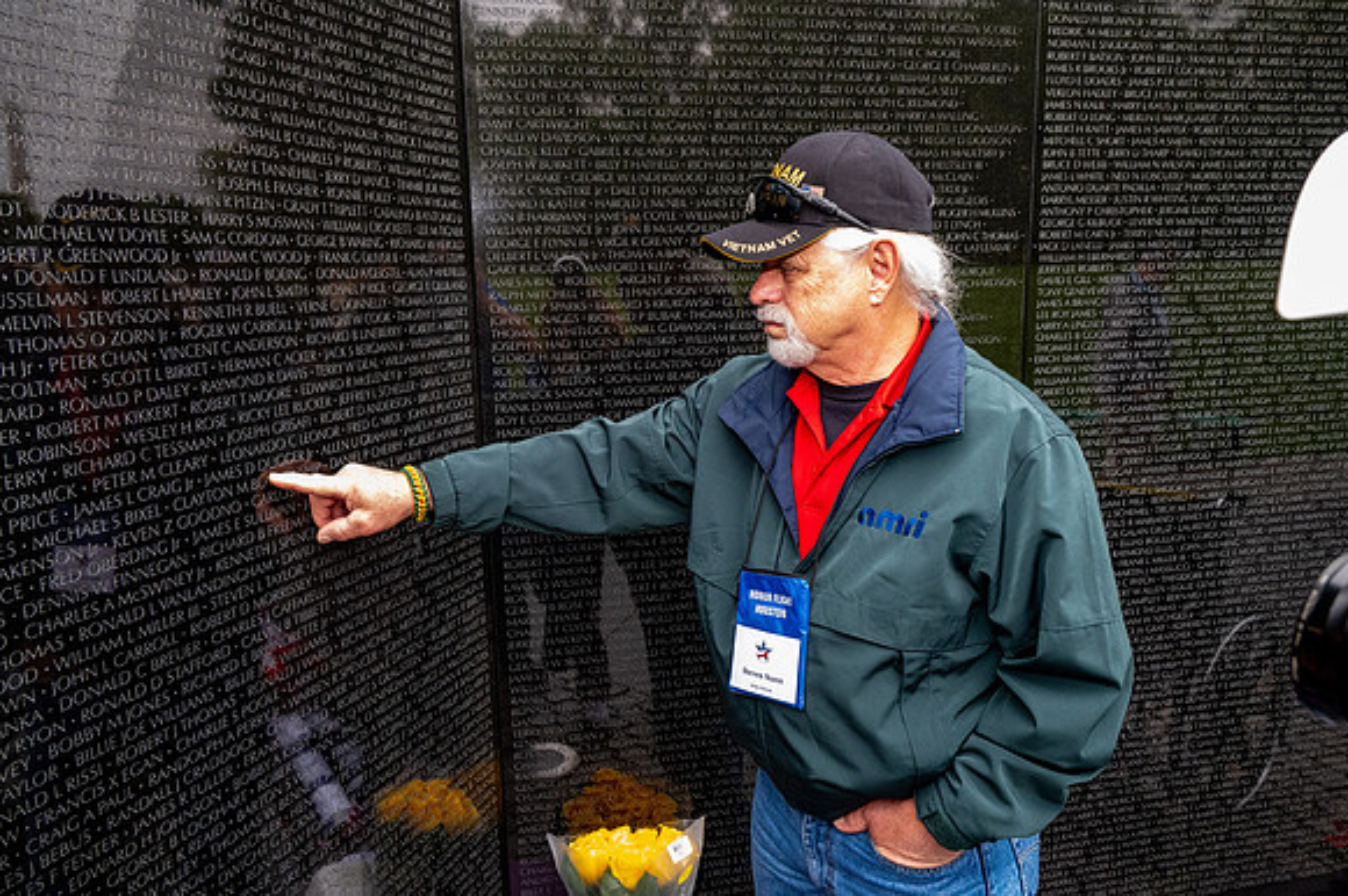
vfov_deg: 48.7
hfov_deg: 68.4
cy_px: 448
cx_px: 674
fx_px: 992
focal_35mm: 26
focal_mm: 26.5
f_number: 8
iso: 7200
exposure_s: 1/640
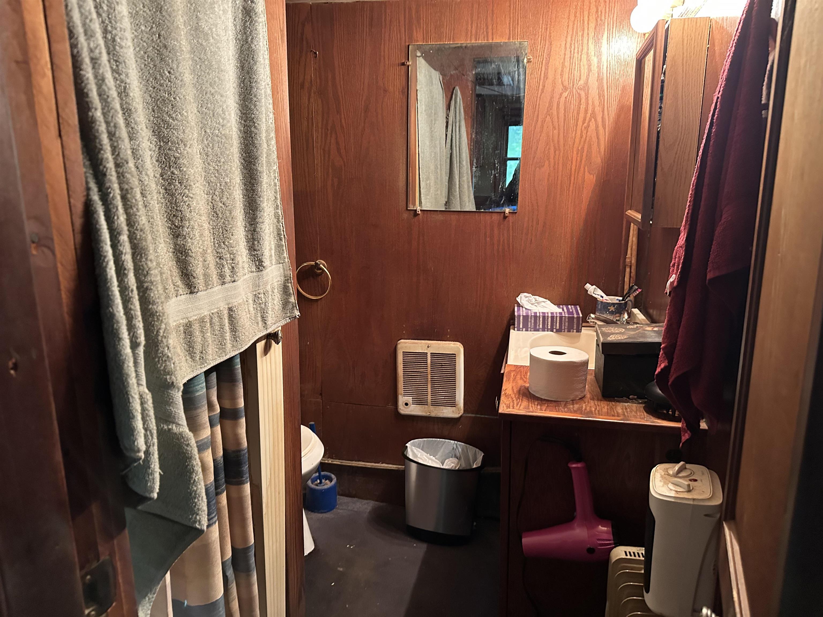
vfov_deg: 56.8
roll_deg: +0.3
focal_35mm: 24
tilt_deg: -12.1
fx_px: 571
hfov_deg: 71.6
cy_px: 308
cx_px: 412
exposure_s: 1/40
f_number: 1.78
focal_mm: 6.86
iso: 640
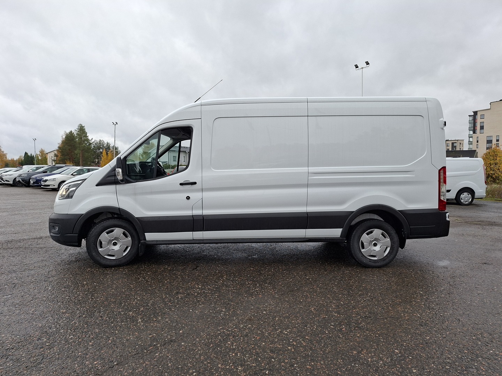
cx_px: 251
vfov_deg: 58.9
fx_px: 334
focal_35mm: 23
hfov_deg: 73.9
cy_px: 188
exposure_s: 1/120
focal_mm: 5.54
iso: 40
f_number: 1.8
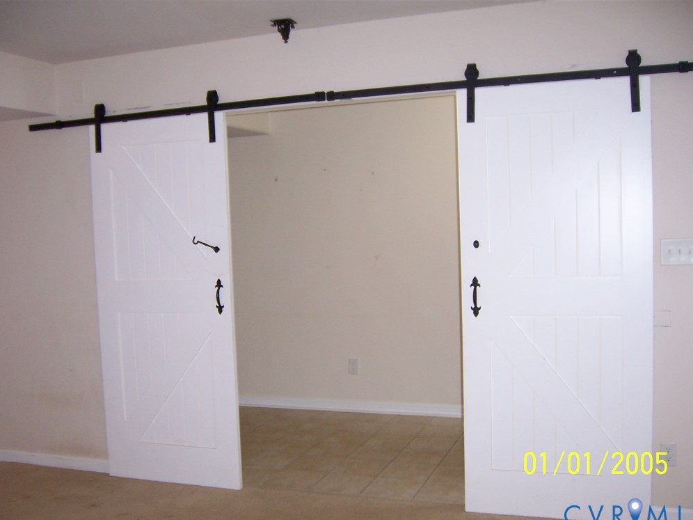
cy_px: 267
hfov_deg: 50.1
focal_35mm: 37
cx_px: 350
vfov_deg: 38.7
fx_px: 741
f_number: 2.8
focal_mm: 6.2
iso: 125
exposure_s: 1/60
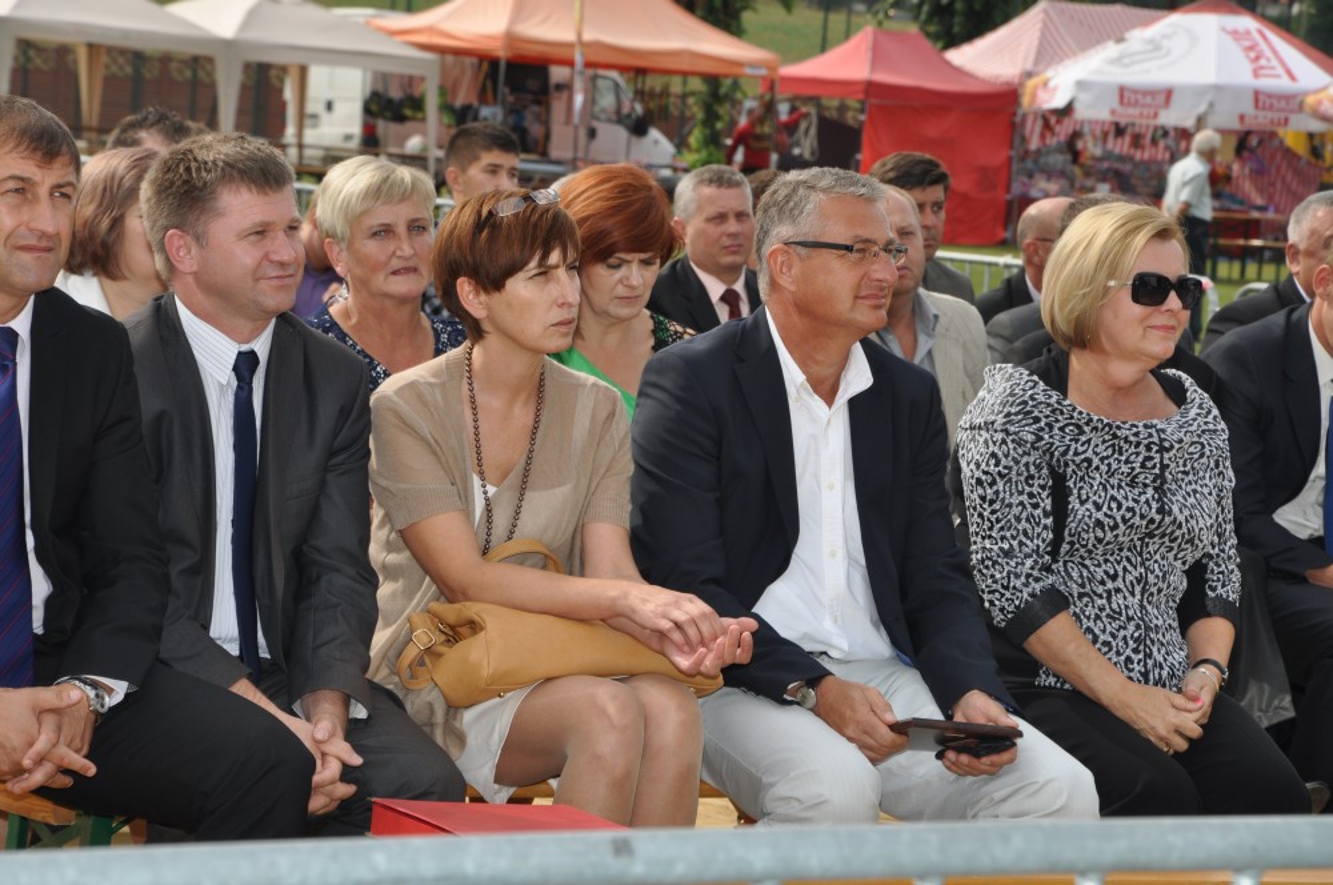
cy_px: 442
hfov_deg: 14.0
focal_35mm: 147
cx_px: 666
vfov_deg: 9.3
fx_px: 5436
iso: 200
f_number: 10
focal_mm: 98
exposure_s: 1/200
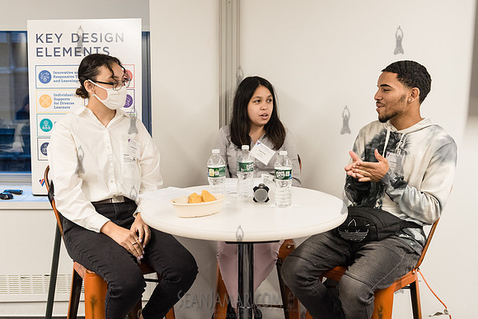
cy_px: 177
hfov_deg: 46.1
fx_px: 561
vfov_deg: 31.7
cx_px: 230
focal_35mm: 42
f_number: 4
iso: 2500
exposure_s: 1/250
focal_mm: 36
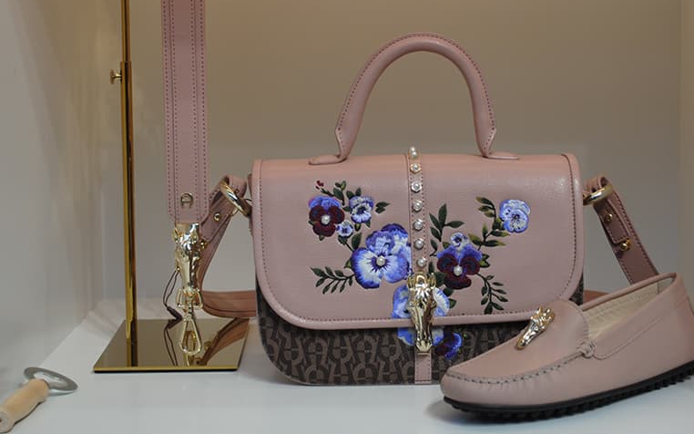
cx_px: 386
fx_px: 1456
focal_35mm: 77
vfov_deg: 16.9
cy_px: 127
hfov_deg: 26.8
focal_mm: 32
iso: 320
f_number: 4.8
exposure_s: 1/125
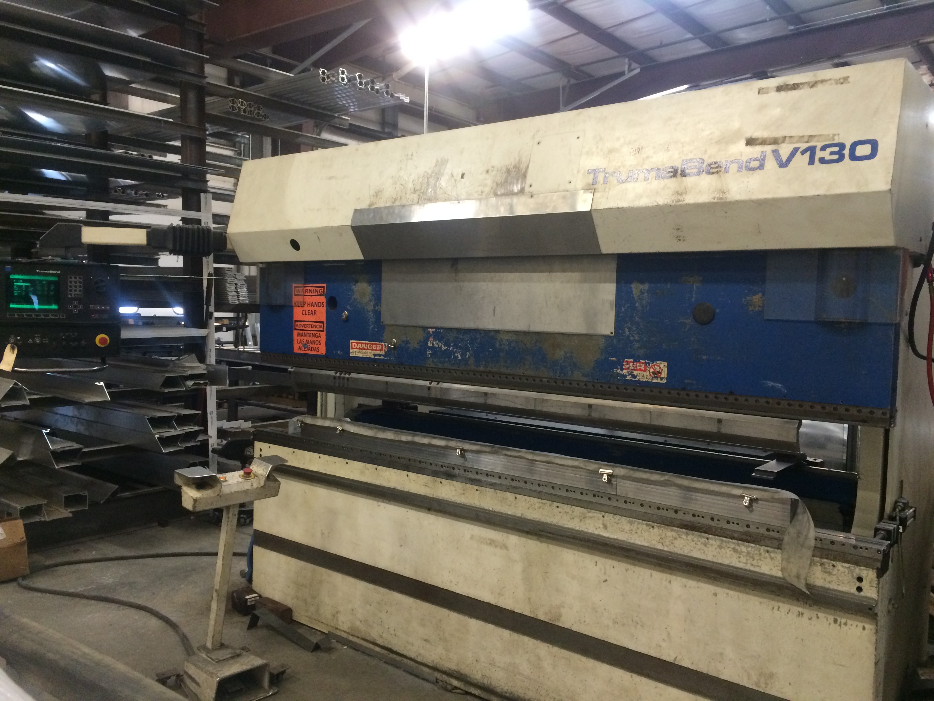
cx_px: 467
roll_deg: -2.3
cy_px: 350
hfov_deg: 61.7
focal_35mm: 29
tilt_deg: -4.4
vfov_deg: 48.2
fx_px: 782
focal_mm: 4.15
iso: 250
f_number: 2.2
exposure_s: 1/30
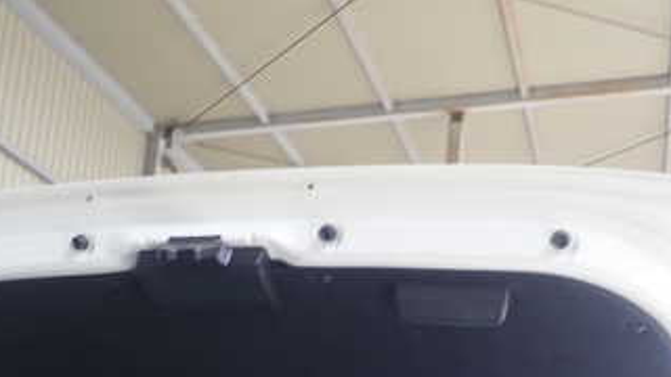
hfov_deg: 40.6
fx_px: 907
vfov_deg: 22.2
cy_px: 419
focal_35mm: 51
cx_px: 312
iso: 160
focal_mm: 4.5
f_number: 2
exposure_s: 1/60
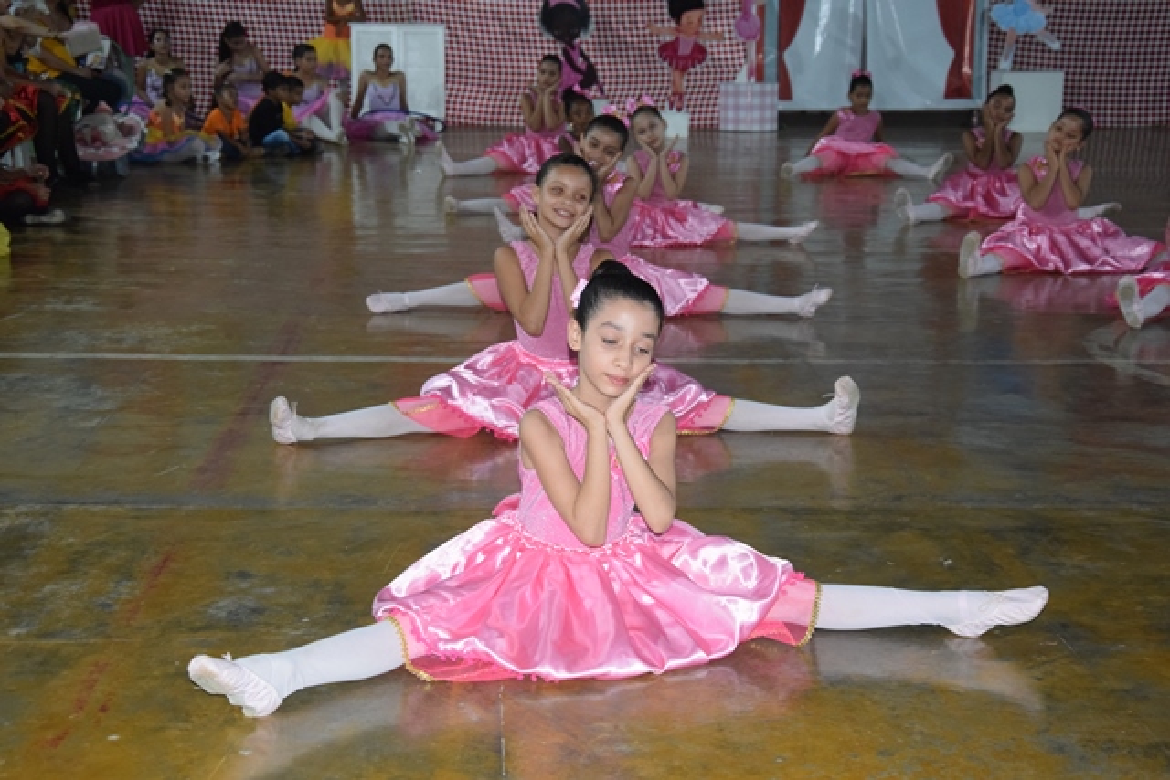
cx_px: 585
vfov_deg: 20.2
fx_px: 2194
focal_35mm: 68
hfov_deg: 29.9
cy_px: 390
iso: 2200
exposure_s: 1/60
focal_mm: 45
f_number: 4.8
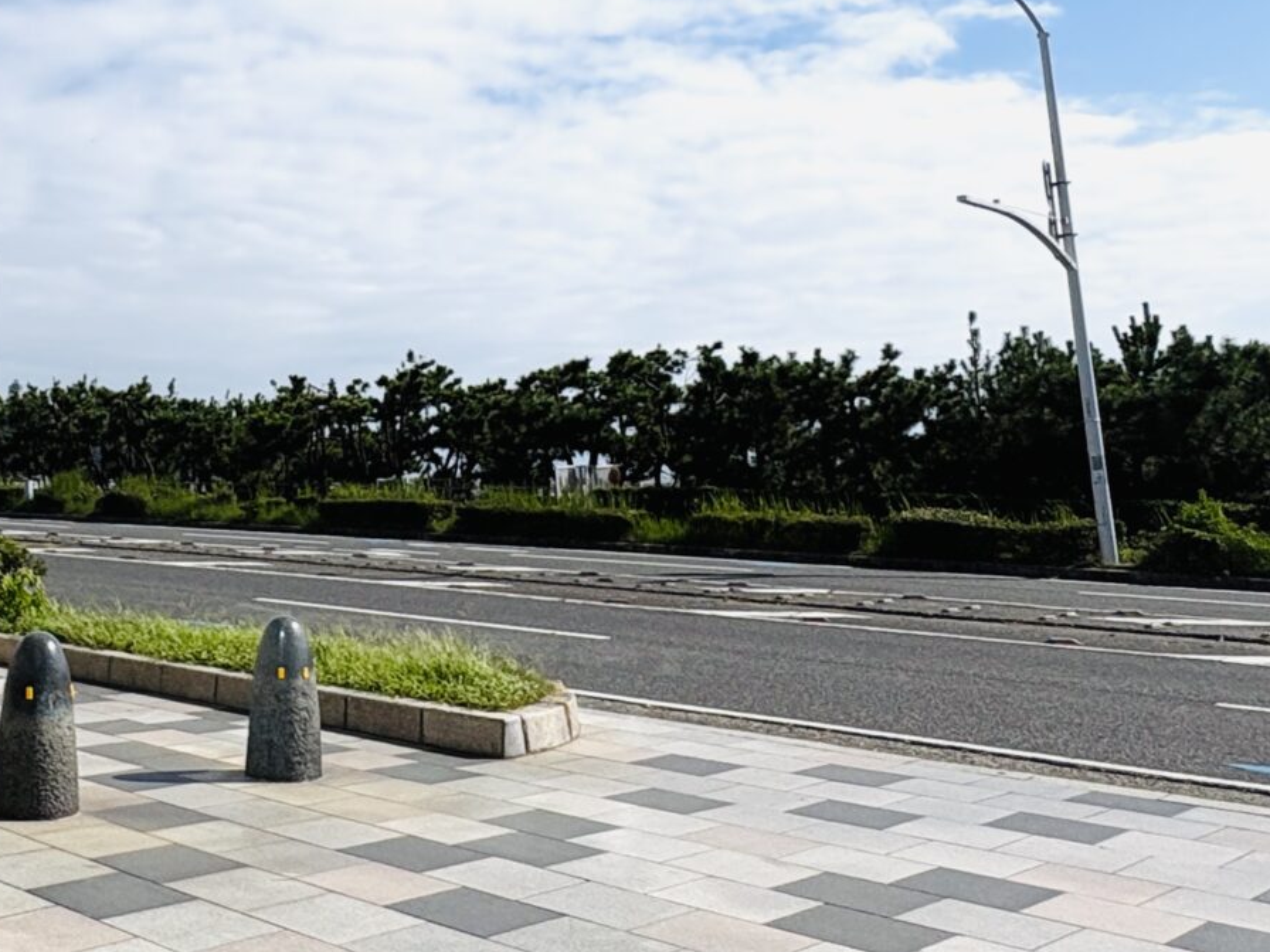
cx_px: 162
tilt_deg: +11.2
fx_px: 1468
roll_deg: +1.7
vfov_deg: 34.9
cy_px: 204
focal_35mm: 40
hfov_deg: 43.3
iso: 50
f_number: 2.2
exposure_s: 1/5263
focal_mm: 2.22
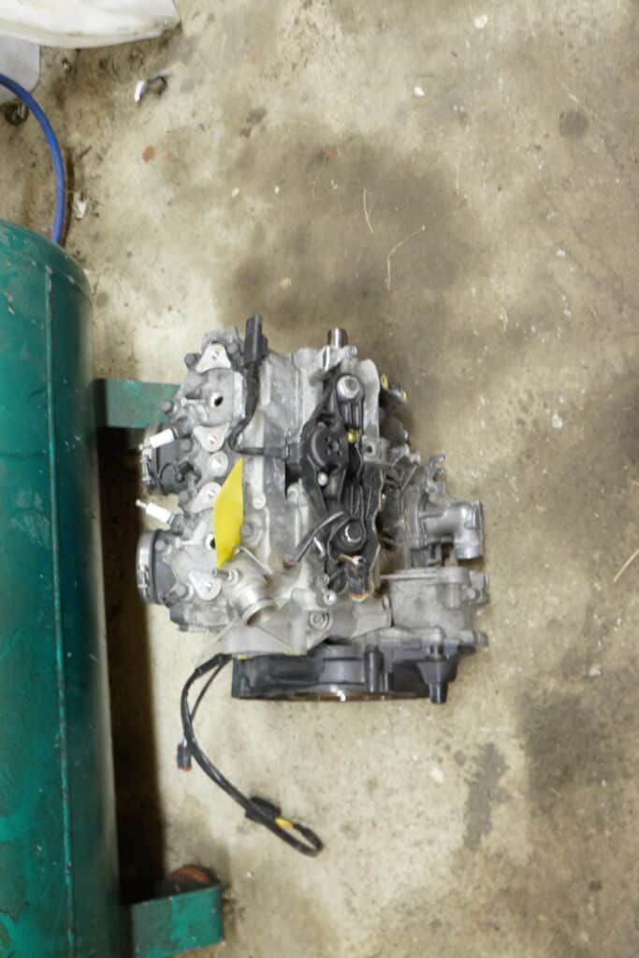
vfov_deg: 57.2
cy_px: 479
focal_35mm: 33
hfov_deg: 40.0
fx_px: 878
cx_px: 320
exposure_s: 1/10
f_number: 5
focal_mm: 22
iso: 3200
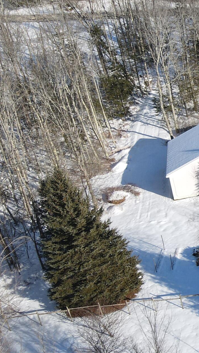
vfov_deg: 33.8
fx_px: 581
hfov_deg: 16.2
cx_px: 364
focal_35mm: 62
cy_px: 169
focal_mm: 4.5
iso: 100
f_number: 2.8
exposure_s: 1/640
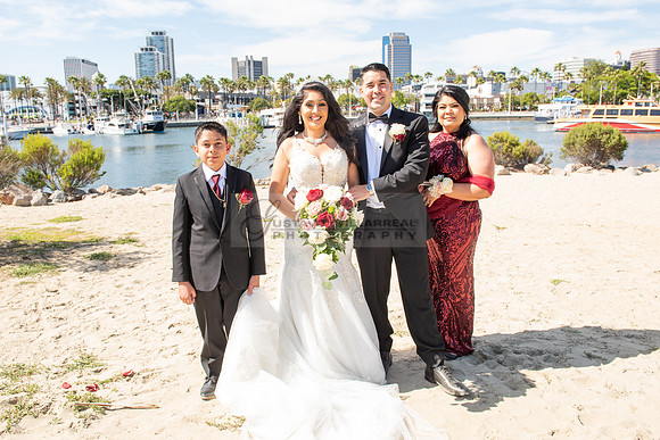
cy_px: 204
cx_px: 312
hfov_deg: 66.9
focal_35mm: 27
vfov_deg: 47.6
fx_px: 499
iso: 200
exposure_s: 1/320
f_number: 7.1
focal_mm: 24
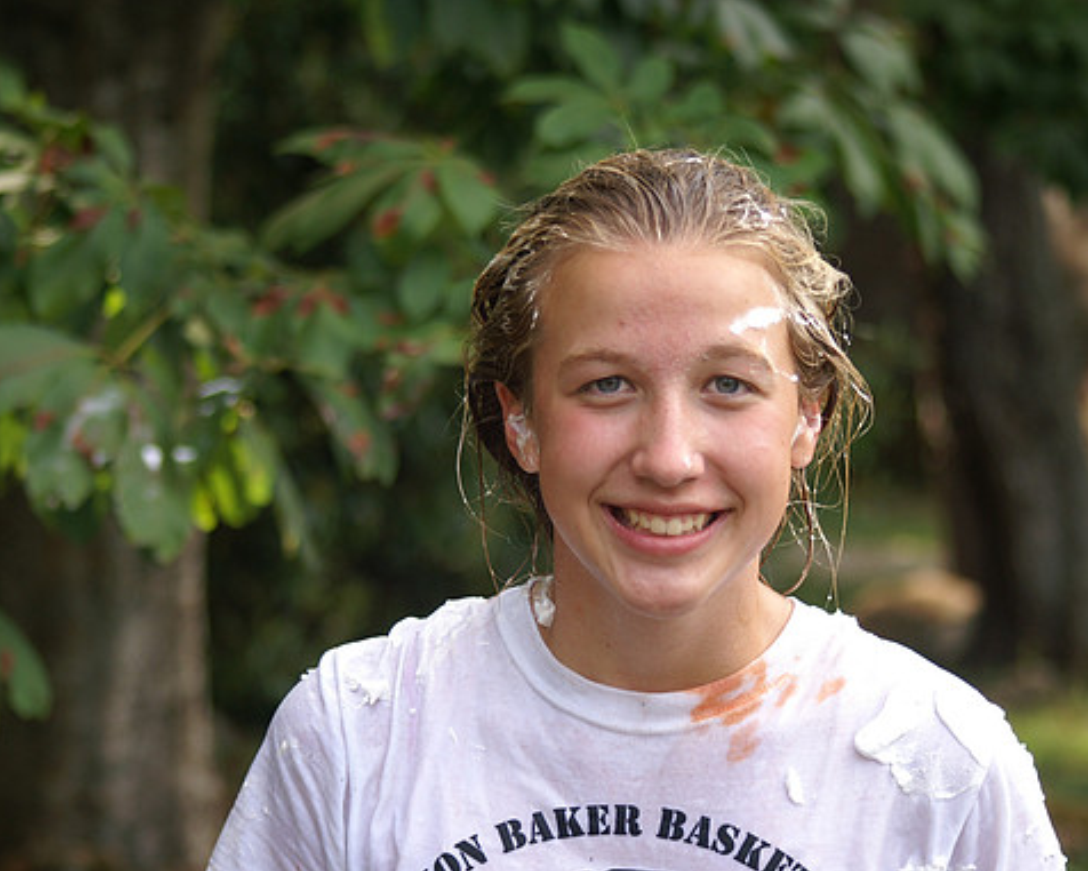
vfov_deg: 12.9
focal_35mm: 120
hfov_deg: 16.0
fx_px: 3865
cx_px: 585
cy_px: 437
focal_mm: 70
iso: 200
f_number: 4
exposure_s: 1/160
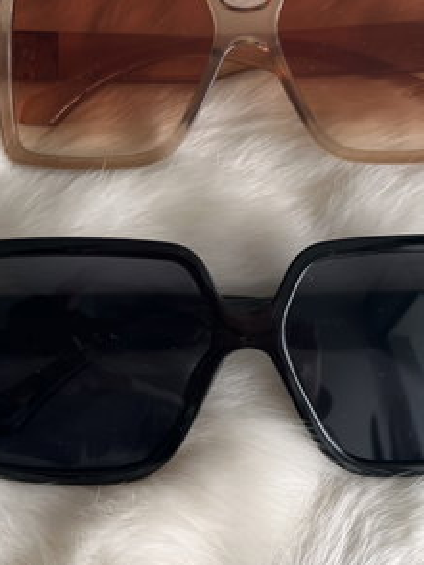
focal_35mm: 47
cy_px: 231
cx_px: 240
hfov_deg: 30.8
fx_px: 768
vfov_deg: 40.3
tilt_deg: -64.8
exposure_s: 1/121
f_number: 1.5
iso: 80
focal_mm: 5.7
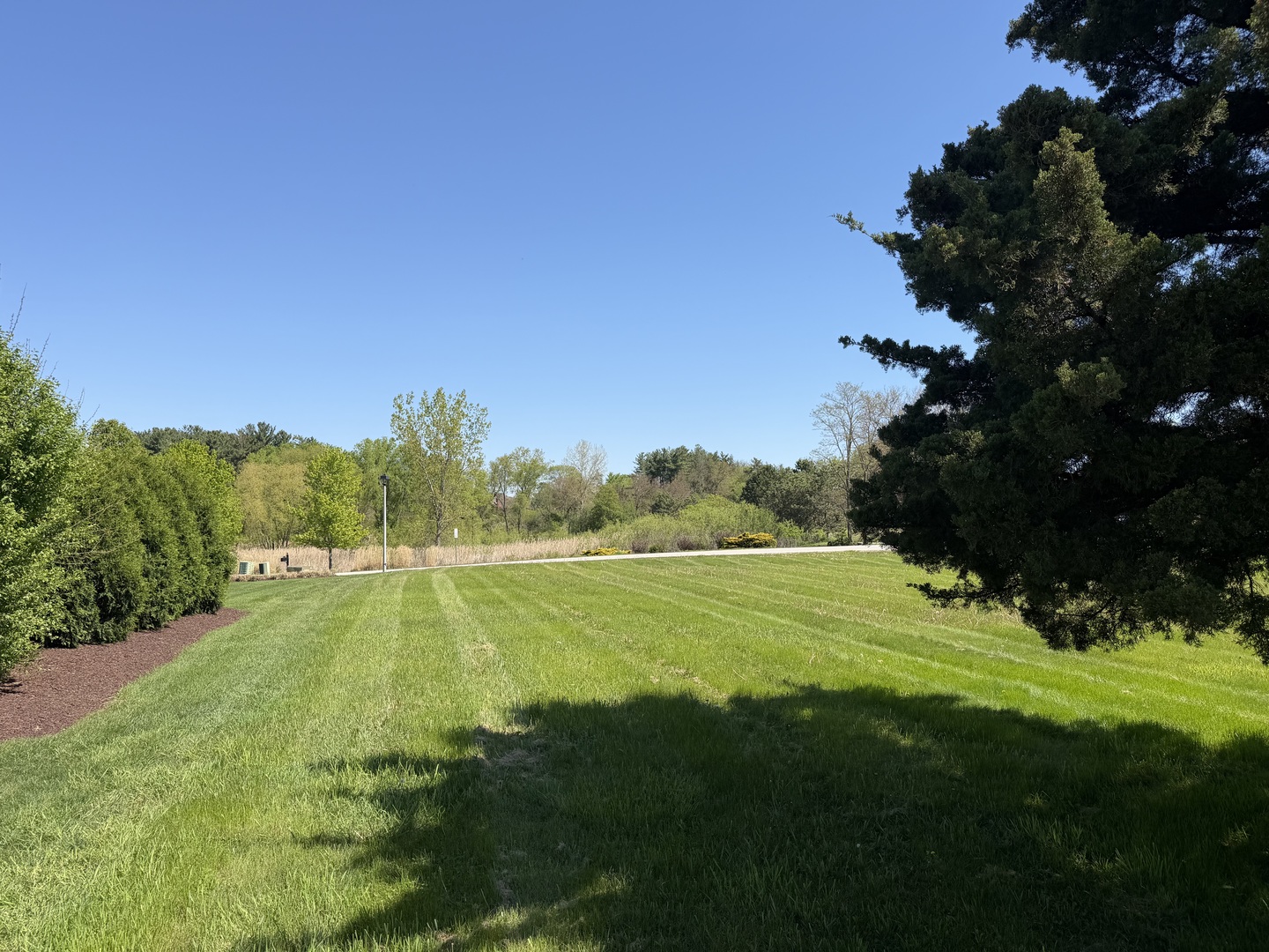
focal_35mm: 24
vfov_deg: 56.8
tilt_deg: +3.2
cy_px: 476
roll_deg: +0.5
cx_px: 634
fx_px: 880
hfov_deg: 71.6
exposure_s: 1/3953
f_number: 1.78
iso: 80
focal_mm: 6.76
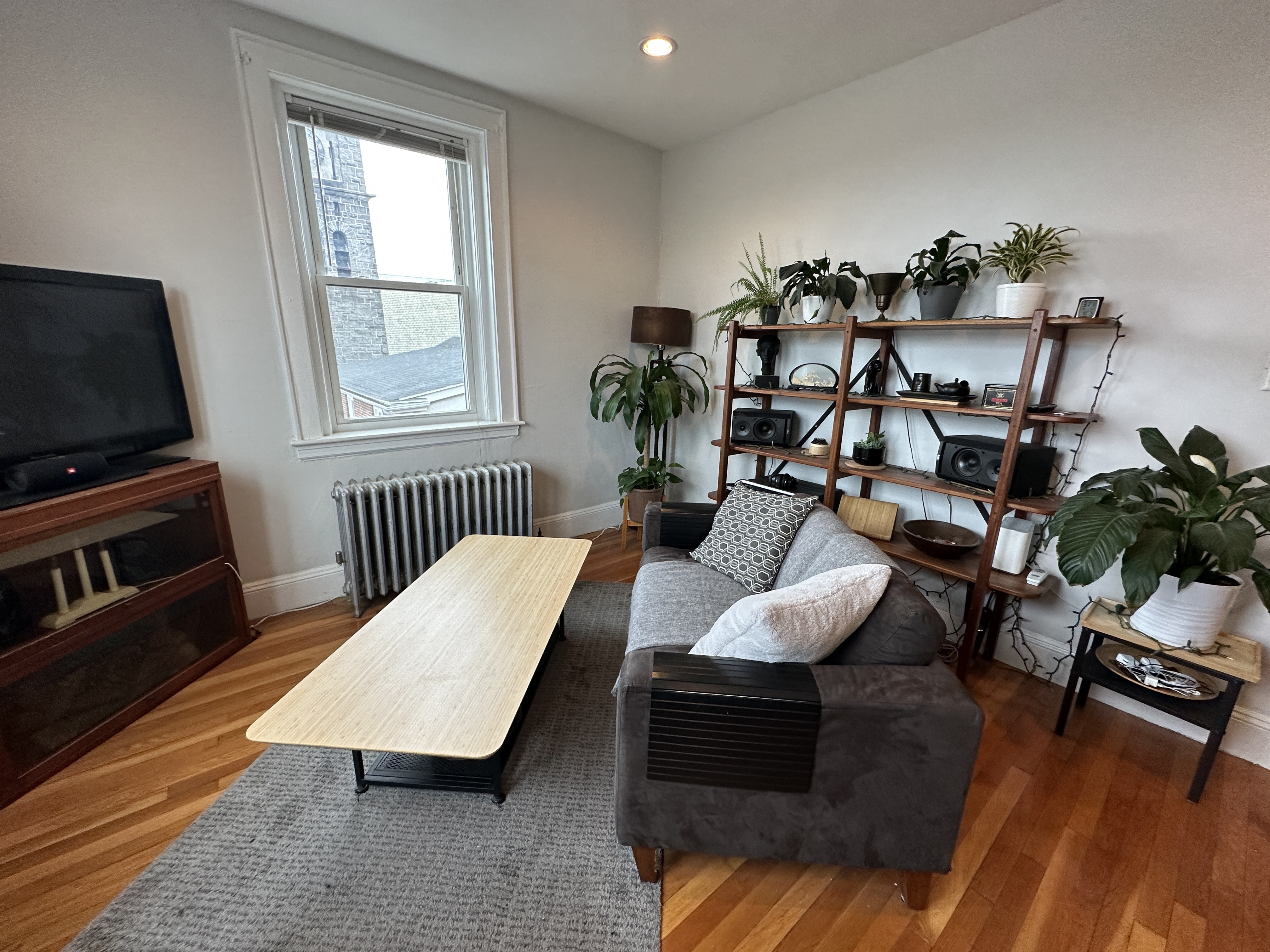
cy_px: 476
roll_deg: +0.0
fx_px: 514
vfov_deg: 85.7
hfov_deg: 102.1
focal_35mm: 14
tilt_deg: -14.8
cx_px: 635
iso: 200
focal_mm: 2.22
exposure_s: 1/120
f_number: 2.2
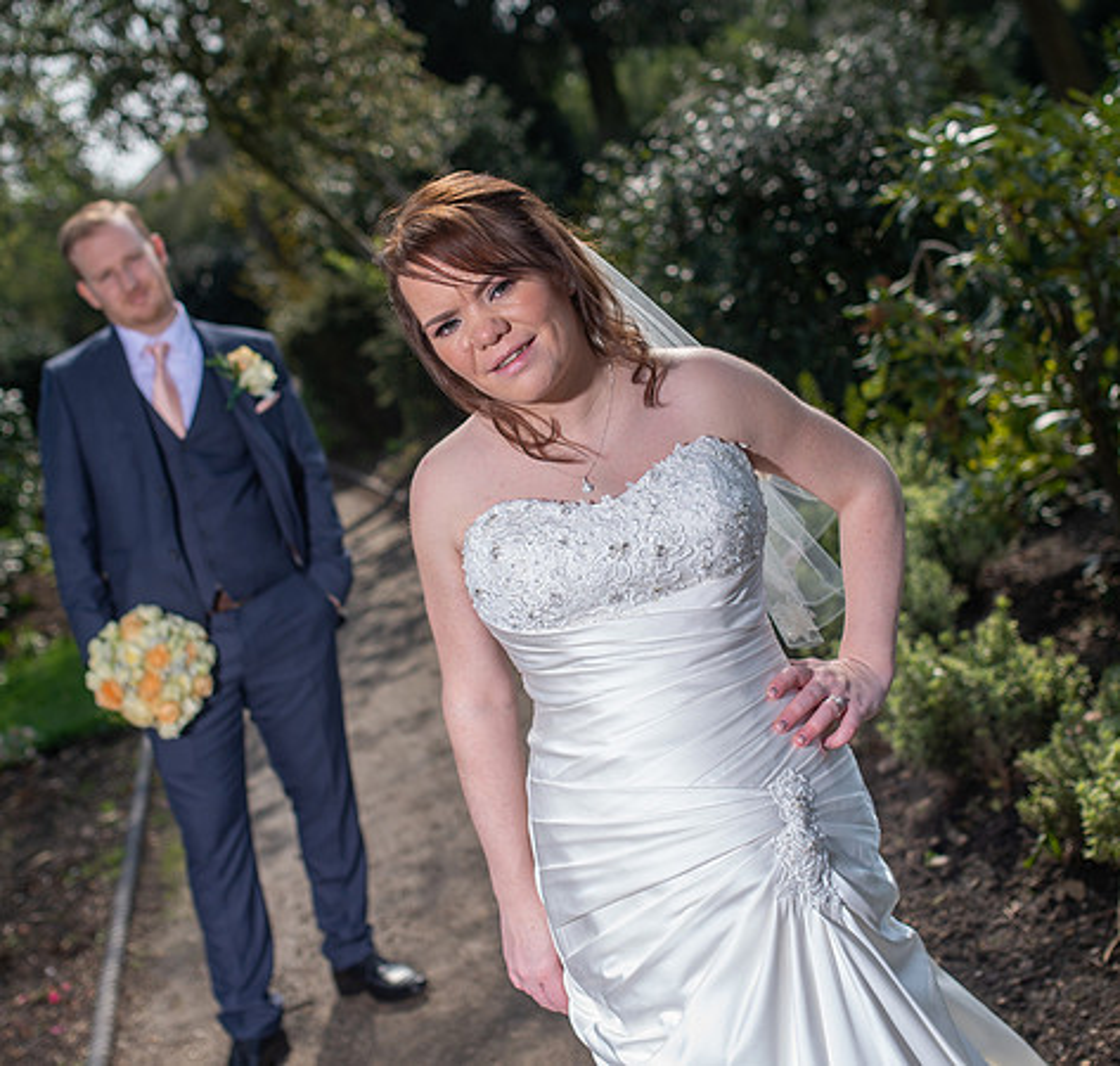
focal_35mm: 59
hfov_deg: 29.9
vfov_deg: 28.4
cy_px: 411
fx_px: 2097
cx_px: 525
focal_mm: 35
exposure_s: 1/2000
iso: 100
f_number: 2.8
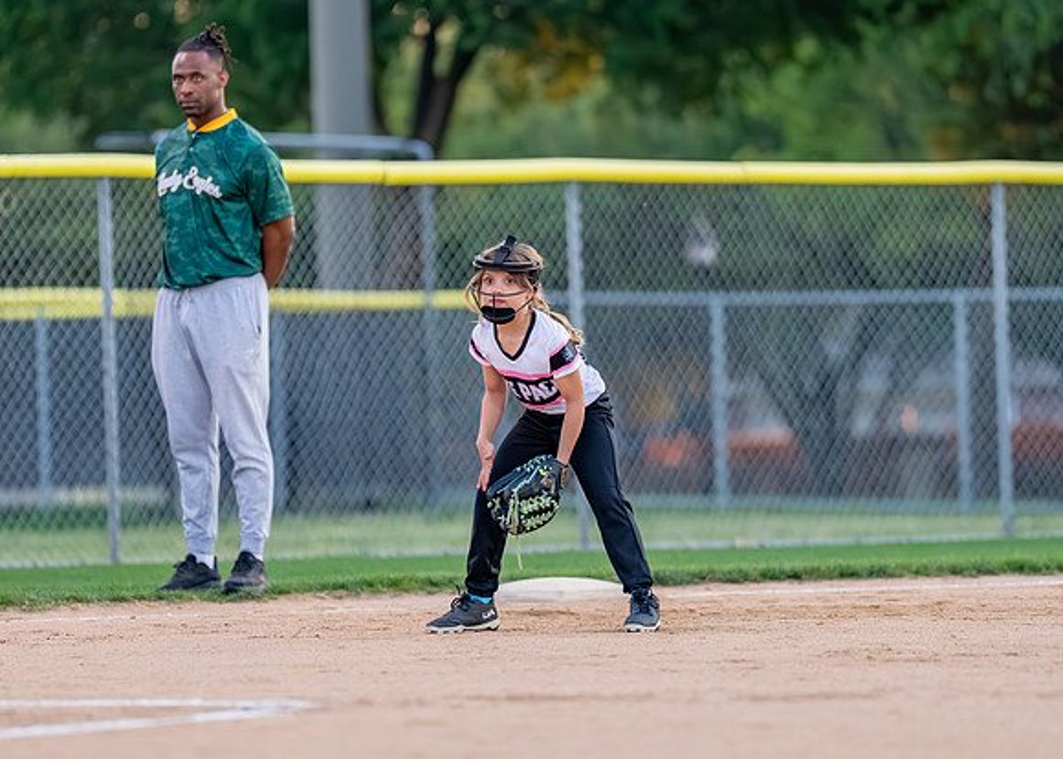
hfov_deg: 5.6
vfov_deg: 4.0
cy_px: 422
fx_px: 10839
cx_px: 498
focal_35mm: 359
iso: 1600
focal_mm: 200
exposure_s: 1/1250
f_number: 2.8
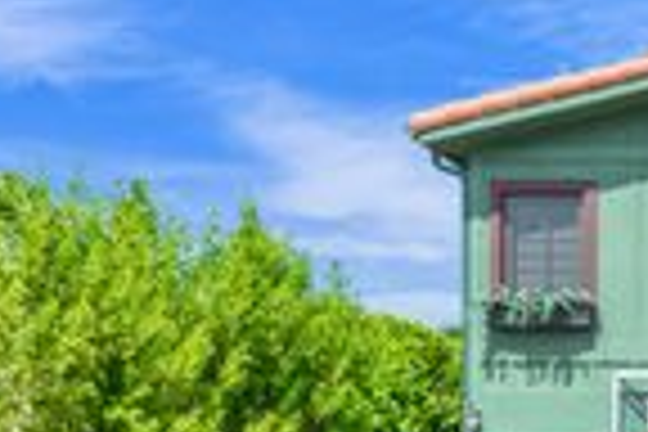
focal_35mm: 101
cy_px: 560
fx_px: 1818
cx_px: 1102
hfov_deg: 17.2
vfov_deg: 13.1
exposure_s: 1/200
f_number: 11
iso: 500
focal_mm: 29
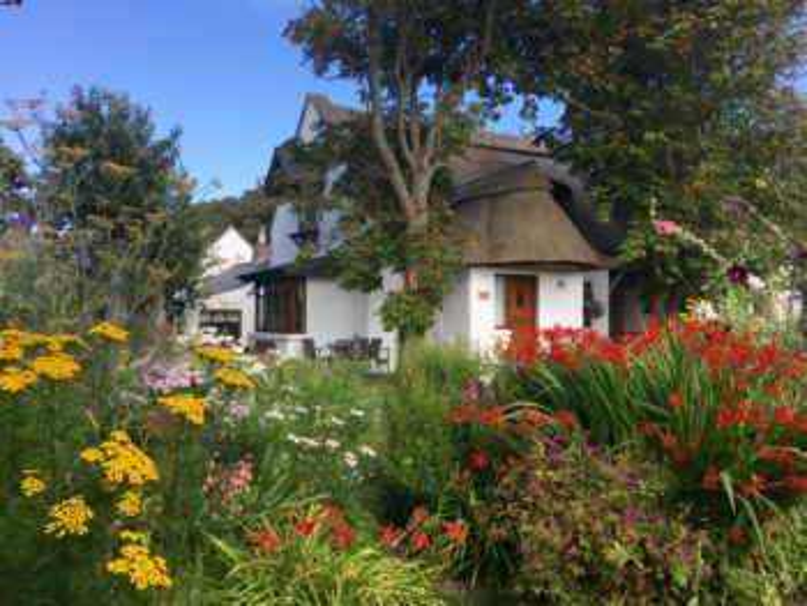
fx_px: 677
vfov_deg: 48.3
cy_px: 303
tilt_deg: +1.8
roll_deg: +0.8
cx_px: 404
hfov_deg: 61.6
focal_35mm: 29
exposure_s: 1/569
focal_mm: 4.15
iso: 25
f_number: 2.2
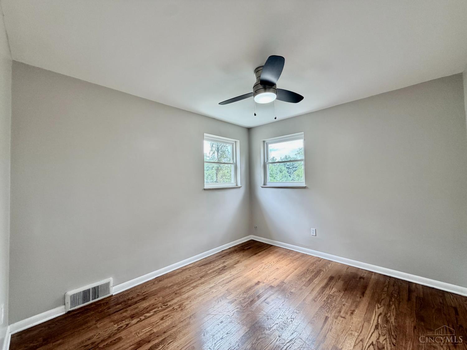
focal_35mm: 14
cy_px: 175
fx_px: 189
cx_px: 234
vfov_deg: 85.7
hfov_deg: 102.1
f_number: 2.2
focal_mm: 2.22
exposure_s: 1/120
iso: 125
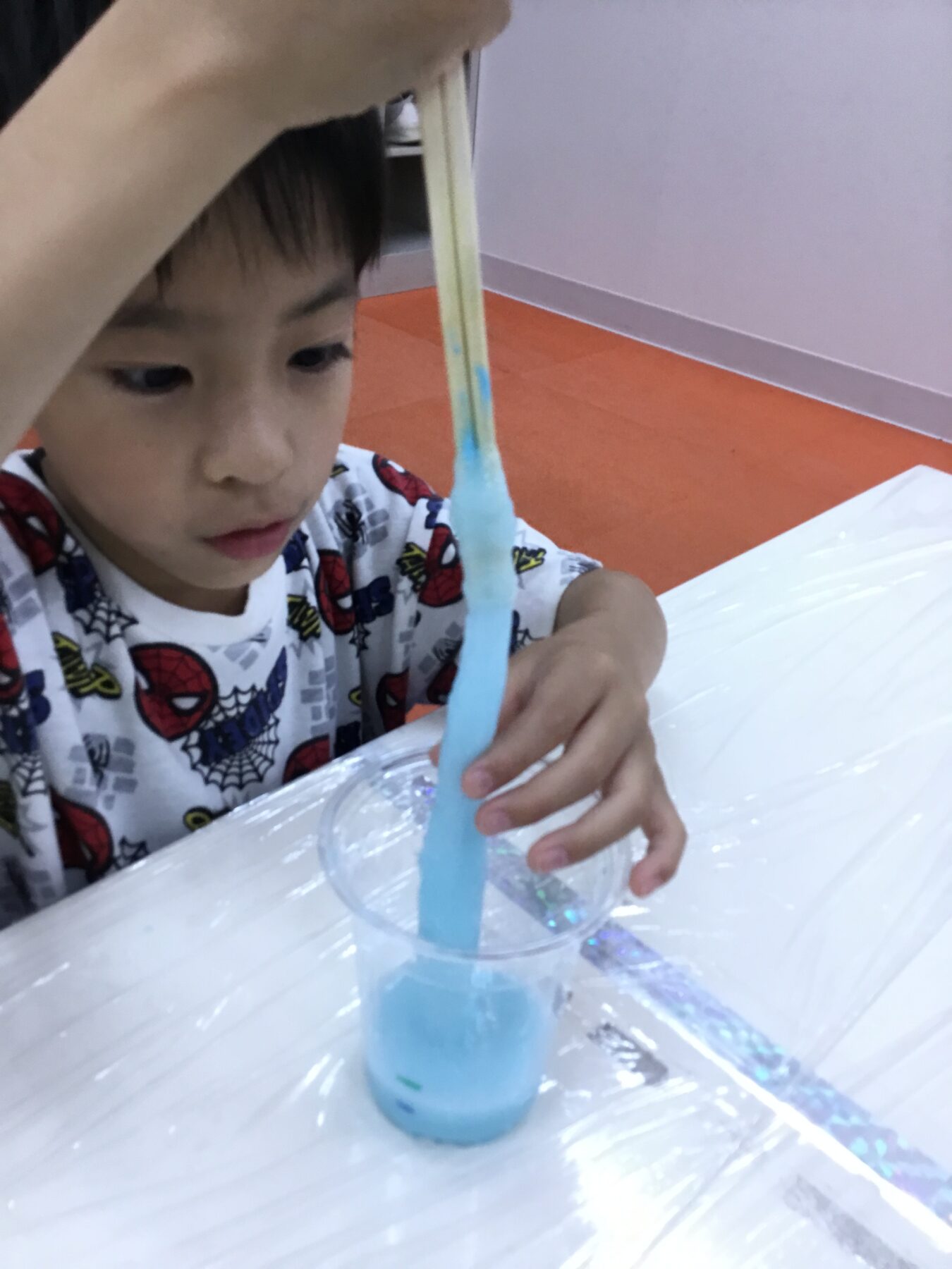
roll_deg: -1.5
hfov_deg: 45.4
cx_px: 476
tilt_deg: -30.1
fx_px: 1137
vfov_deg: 58.4
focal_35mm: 31
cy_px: 634
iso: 50
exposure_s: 1/33
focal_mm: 3.3
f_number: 2.4
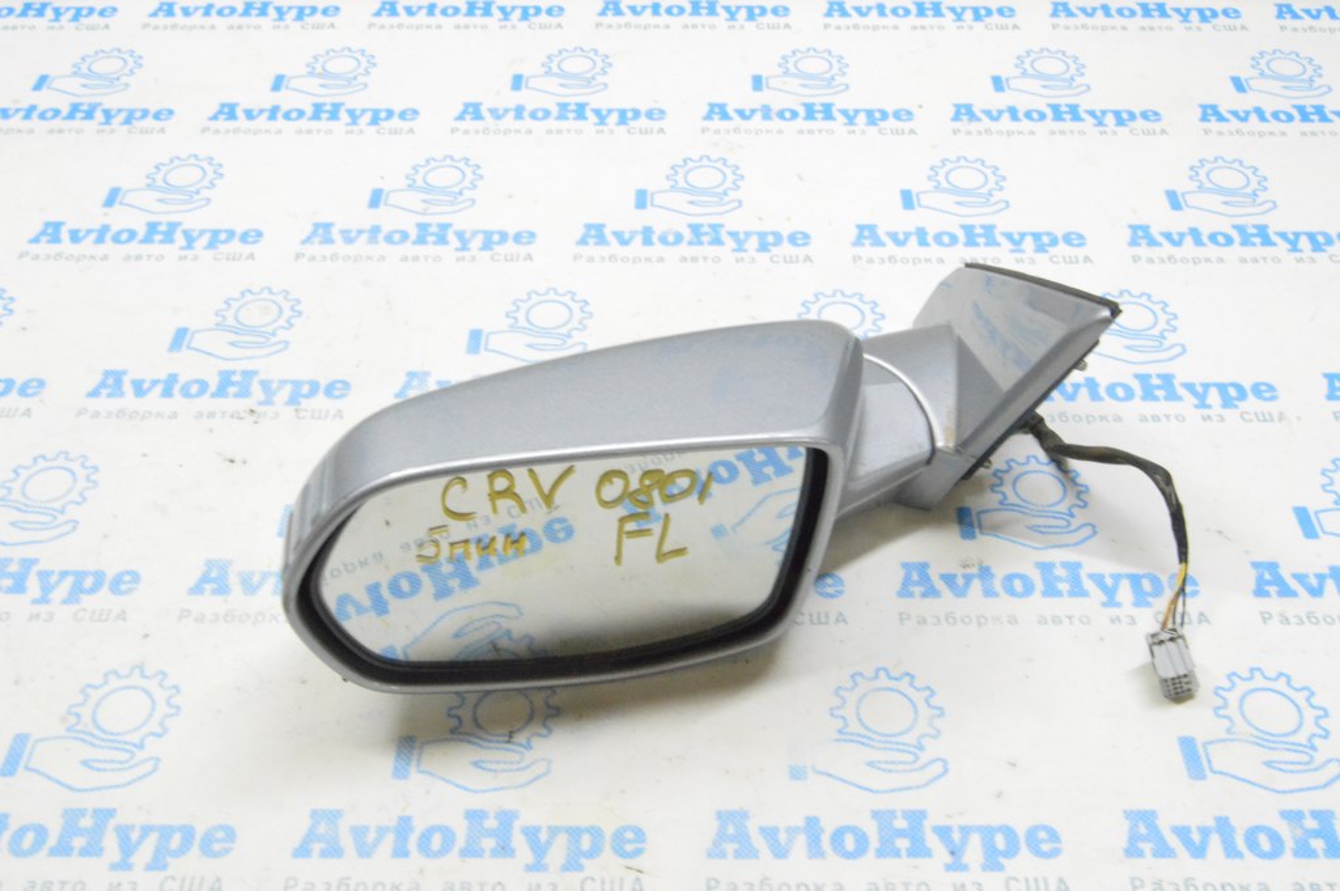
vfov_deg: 34.2
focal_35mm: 39
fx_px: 1450
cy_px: 446
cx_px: 670
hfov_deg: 49.6
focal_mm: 26
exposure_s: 1/15
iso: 6400
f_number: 20
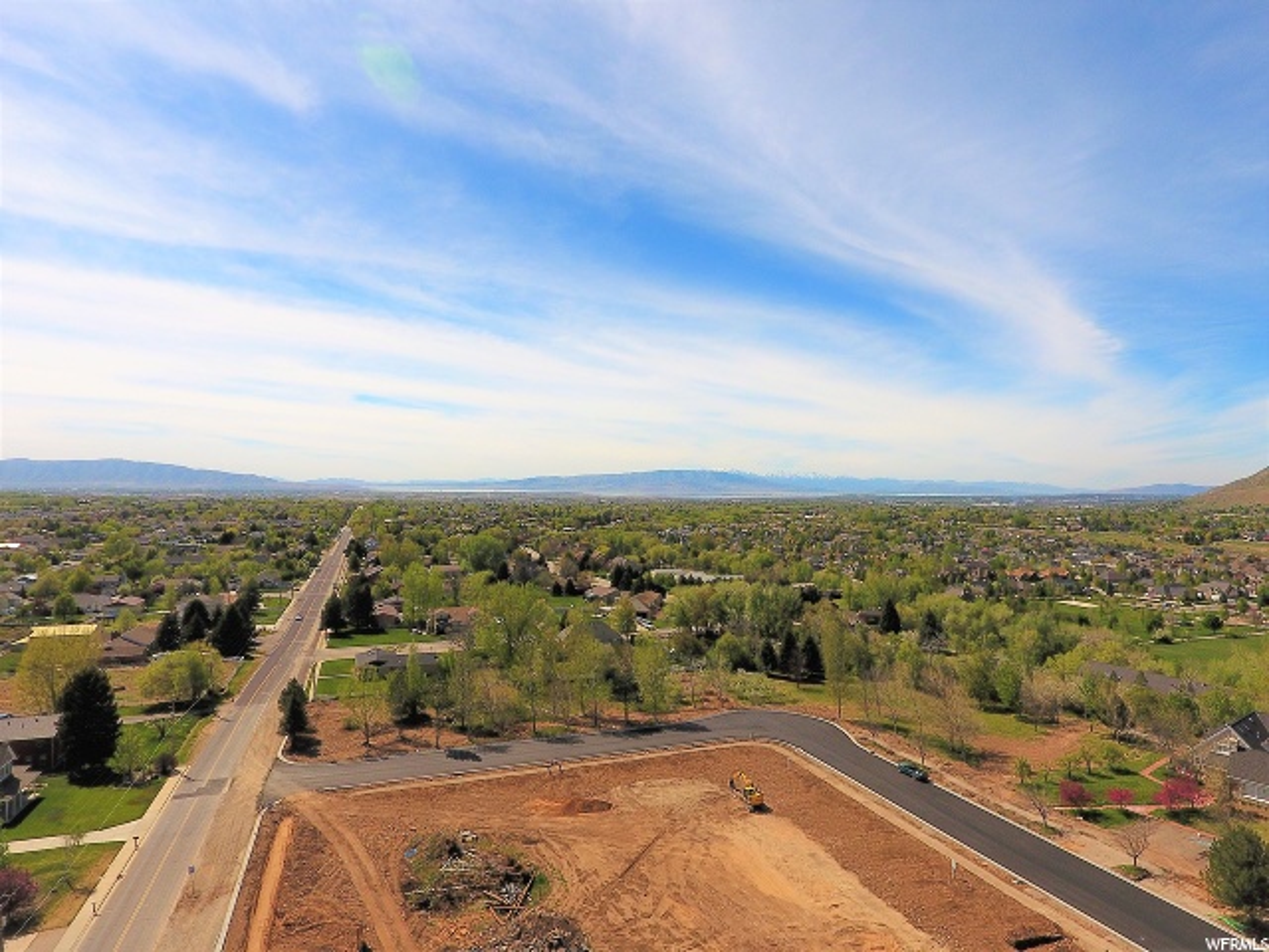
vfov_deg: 66.0
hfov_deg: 81.7
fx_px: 733
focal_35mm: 20
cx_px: 634
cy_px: 476
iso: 100
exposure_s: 1/2558
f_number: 2.8
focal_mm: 3.61
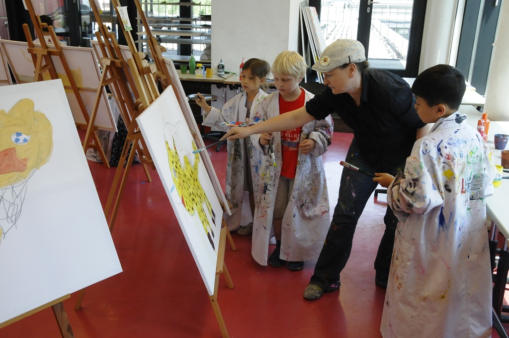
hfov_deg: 49.6
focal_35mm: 39
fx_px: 551
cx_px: 254
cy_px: 169
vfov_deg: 34.1
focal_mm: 26
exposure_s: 1/320
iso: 2000
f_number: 7.1
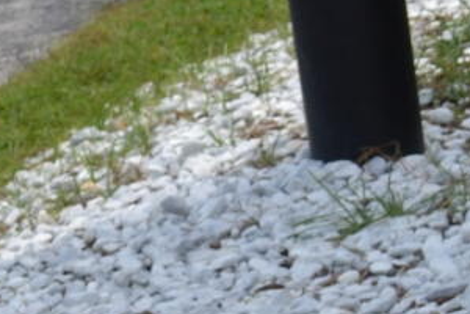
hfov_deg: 8.4
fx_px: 2872
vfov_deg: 6.0
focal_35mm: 220
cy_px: 767
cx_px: -713
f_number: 8
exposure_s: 1/250
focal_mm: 22
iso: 100
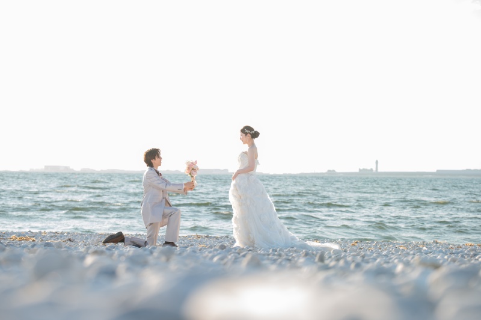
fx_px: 1095
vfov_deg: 16.6
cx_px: 240
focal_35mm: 82
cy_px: 160
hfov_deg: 24.8
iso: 50
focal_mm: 82
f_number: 3.5
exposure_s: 1/200
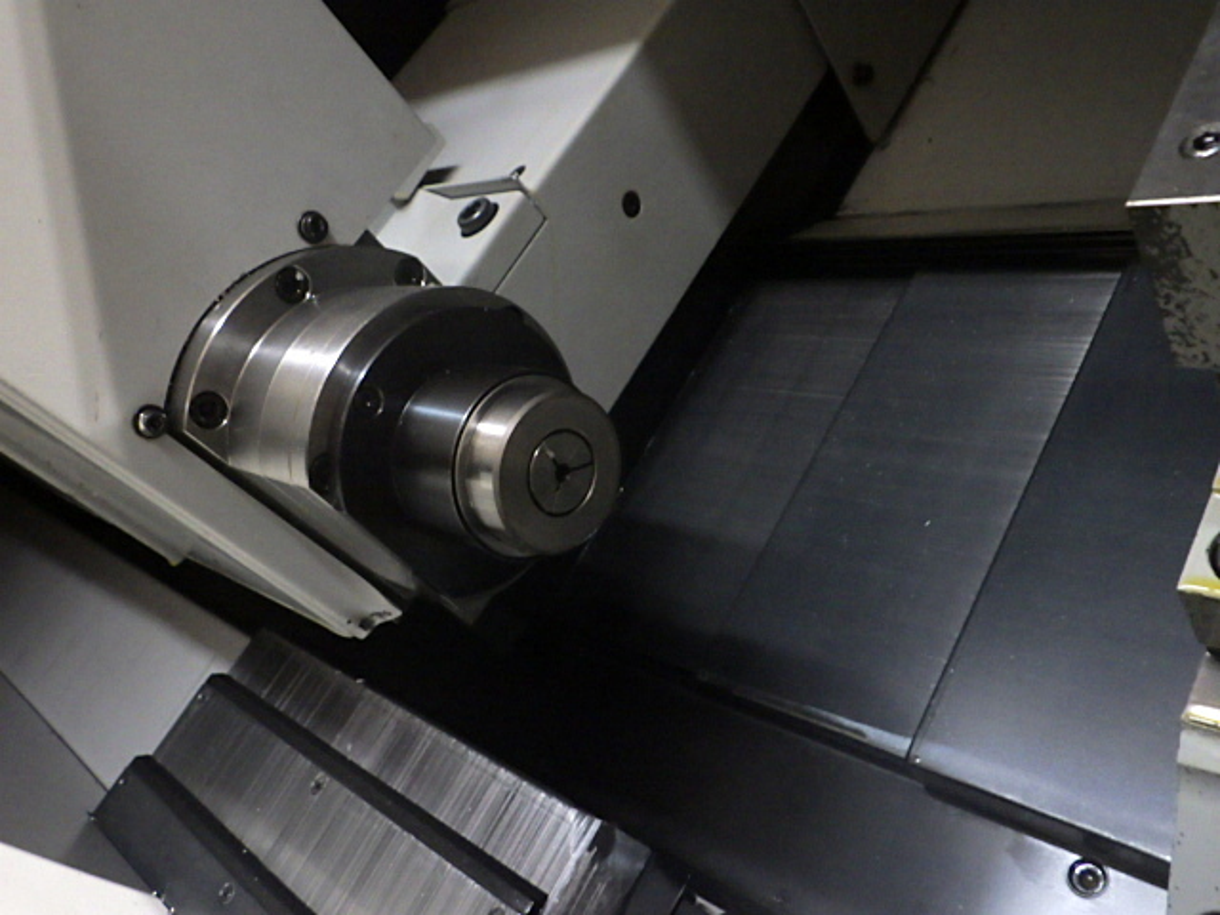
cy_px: 458
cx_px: 610
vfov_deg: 49.7
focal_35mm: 28
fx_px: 987
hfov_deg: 63.4
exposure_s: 1/8
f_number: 3.5
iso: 1600
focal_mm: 5
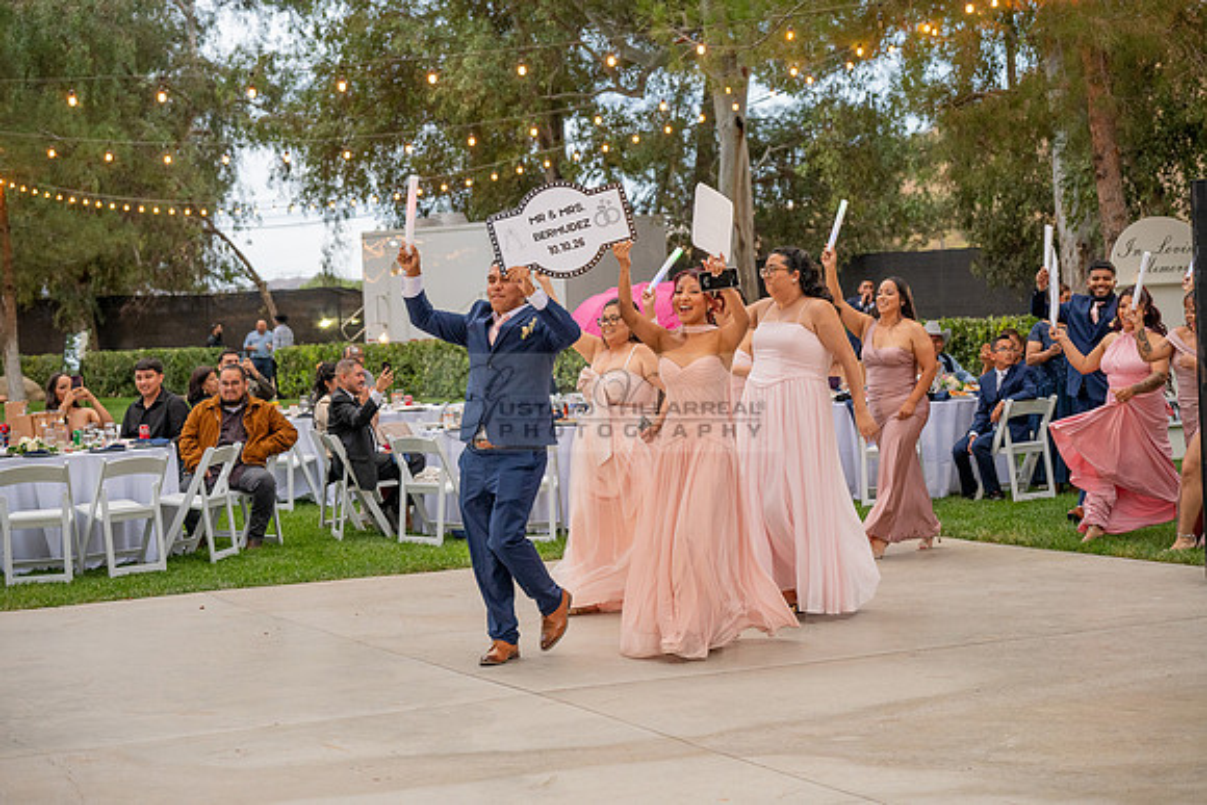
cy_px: 402
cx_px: 604
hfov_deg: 31.4
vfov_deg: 21.3
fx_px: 2146
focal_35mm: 64
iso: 1600
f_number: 4
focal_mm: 64
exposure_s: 1/200
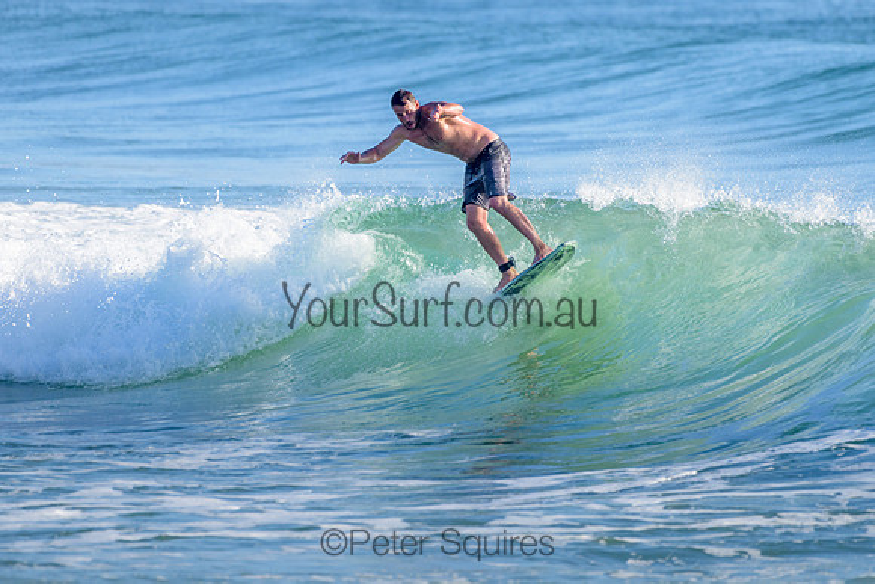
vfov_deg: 2.1
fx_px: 15626
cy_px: 212
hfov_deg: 3.2
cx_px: 432
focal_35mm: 643
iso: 200
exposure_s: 1/2000
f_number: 5.6
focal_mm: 500
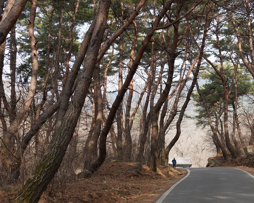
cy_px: 135
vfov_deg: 24.5
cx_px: 225
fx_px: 466
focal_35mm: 62
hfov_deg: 29.3
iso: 400
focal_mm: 36
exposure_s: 1/100
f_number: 10
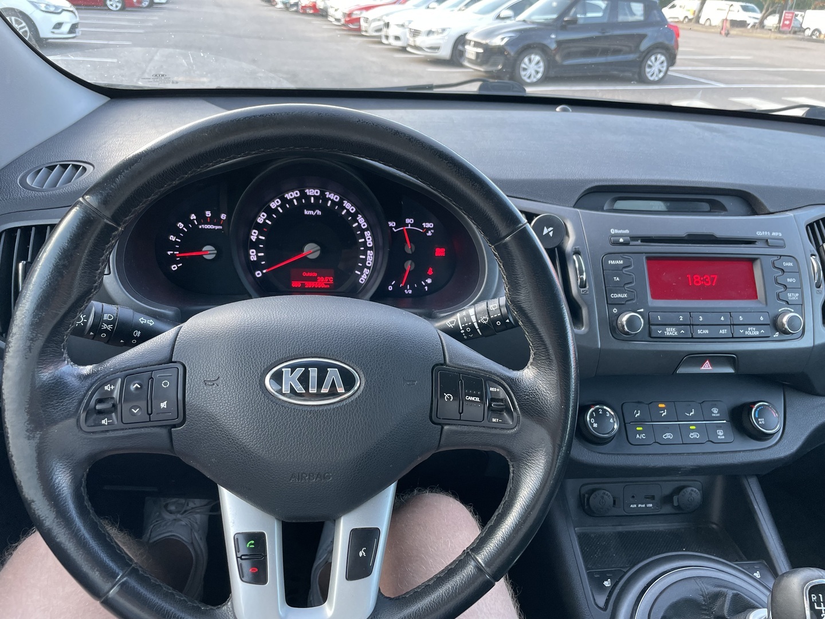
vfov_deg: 53.1
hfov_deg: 67.3
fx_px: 620
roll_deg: -2.9
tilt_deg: -26.7
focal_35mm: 26
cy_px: 310
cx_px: 412
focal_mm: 4.2
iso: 125
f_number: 1.6
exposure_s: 1/114
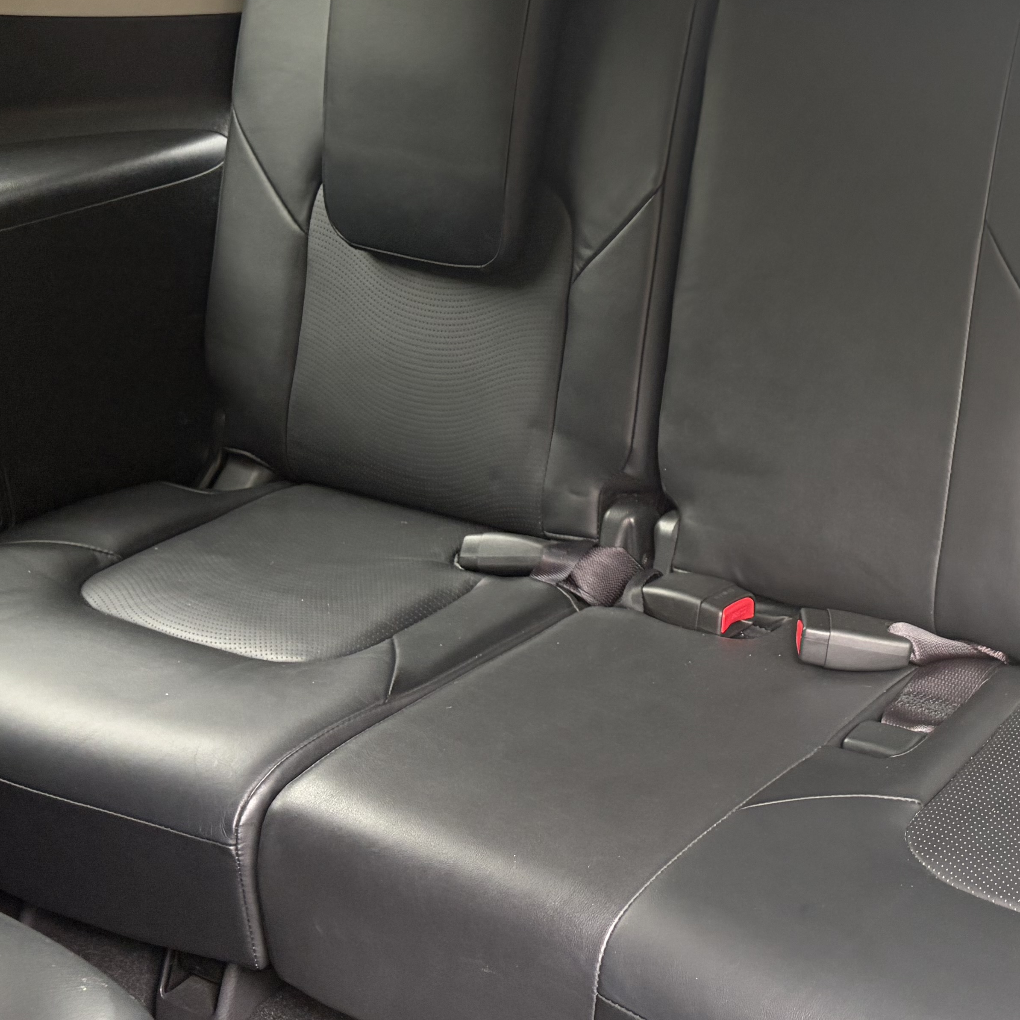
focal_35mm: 55
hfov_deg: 30.1
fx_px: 1834
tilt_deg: -19.2
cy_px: 397
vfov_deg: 31.0
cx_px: 862
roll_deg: +3.0
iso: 160
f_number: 1.6
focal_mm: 5.96
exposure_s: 1/60
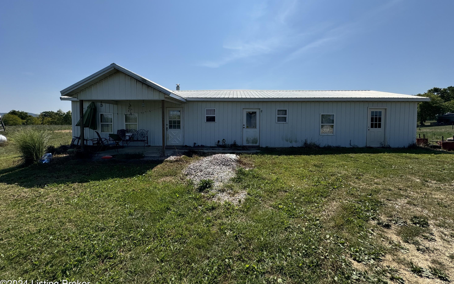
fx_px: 186
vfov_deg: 74.6
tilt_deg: -2.4
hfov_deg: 101.5
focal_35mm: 15
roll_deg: -0.5
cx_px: 228
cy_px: 127
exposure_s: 1/2985
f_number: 2.2
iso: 50
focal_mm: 2.22
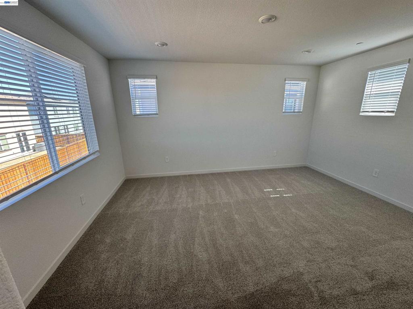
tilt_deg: -16.7
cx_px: 206
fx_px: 167
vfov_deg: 85.7
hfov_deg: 102.1
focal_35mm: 14
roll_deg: +0.1
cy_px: 154
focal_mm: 2.22
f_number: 2.2
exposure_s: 1/120
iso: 80
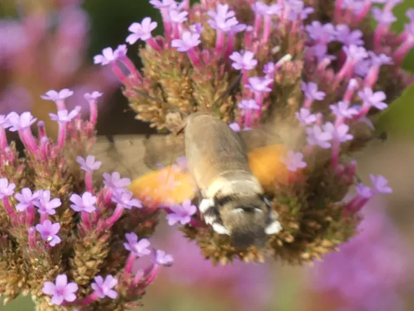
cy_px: 156
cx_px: 207
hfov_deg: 4.4
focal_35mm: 454
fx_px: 5430
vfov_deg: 3.3
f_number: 5.6
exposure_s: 1/100
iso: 320
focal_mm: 81.4
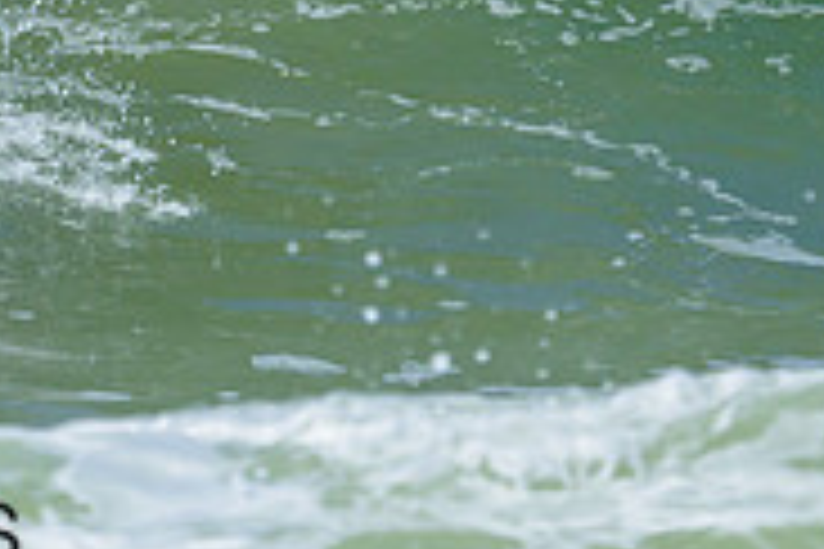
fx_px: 79807
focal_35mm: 3487
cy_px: -96
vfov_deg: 0.4
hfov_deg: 0.6
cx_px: 38
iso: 320
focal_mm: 800
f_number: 6.3
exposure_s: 1/2000
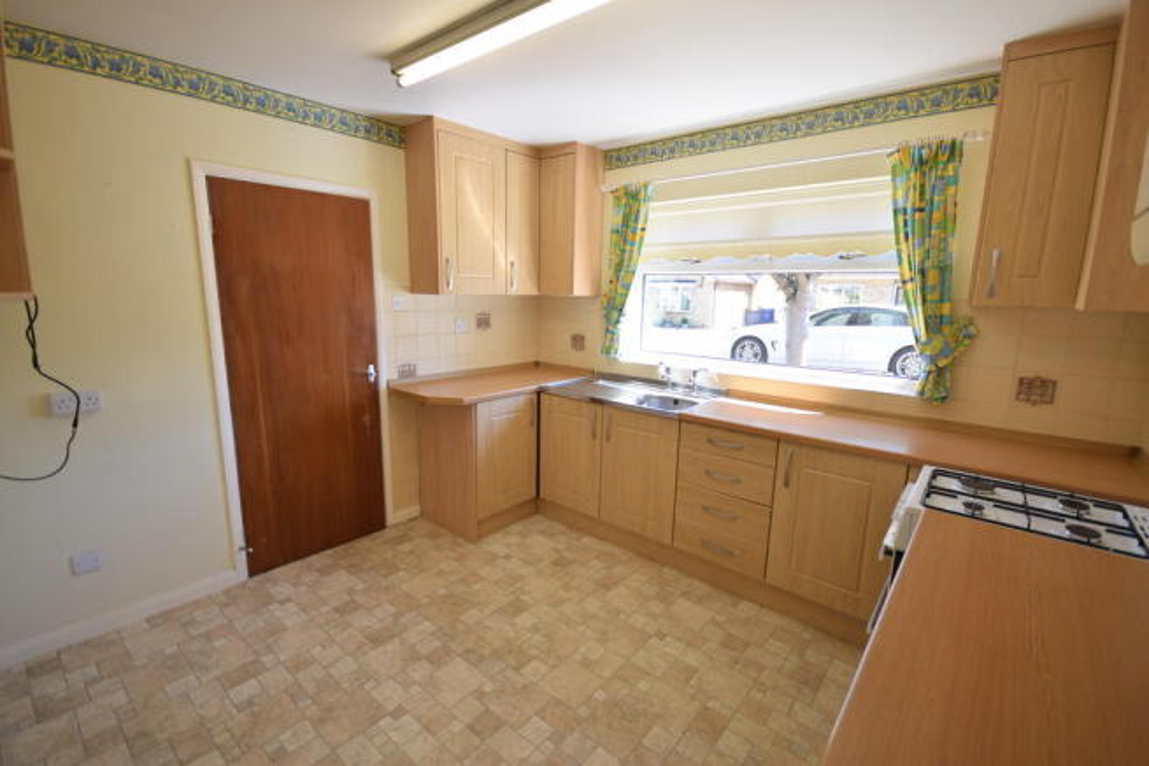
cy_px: 383
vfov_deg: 77.4
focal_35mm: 15
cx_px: 574
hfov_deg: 100.4
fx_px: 479
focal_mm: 10
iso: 100
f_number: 4
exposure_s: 1/40
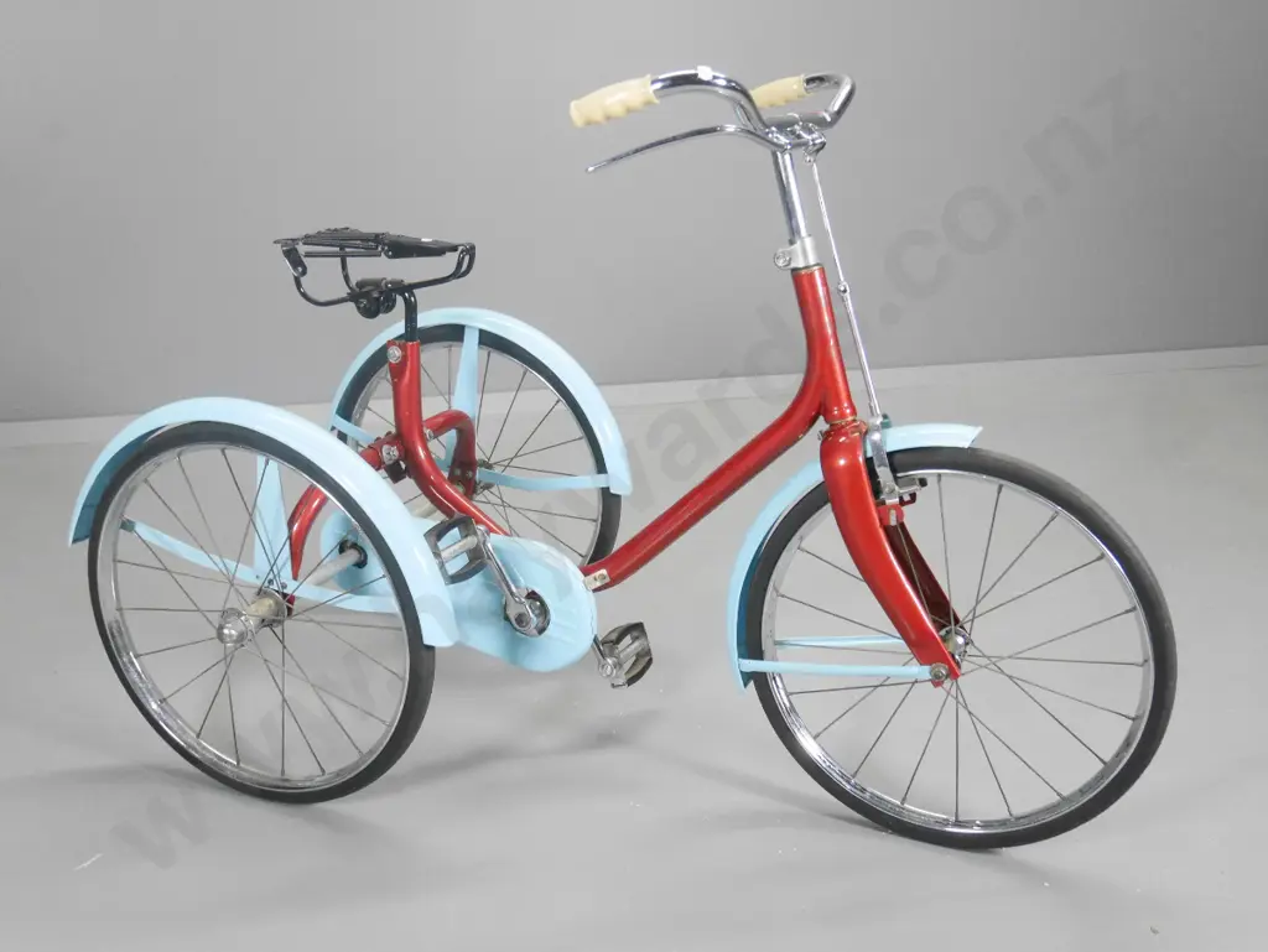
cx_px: 634
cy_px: 476
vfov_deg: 39.7
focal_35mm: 36
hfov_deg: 51.3
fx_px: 1319
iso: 3200
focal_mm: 18
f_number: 4.5
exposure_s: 1/125
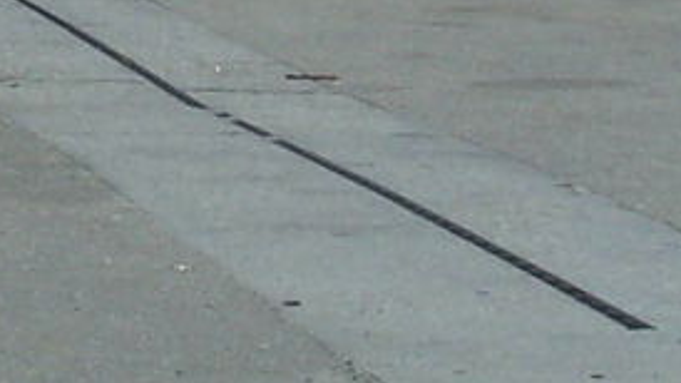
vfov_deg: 4.2
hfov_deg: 7.4
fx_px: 5091
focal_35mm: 282
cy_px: -485
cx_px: -661
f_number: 5.6
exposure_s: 1/1250
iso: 64
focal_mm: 7.8
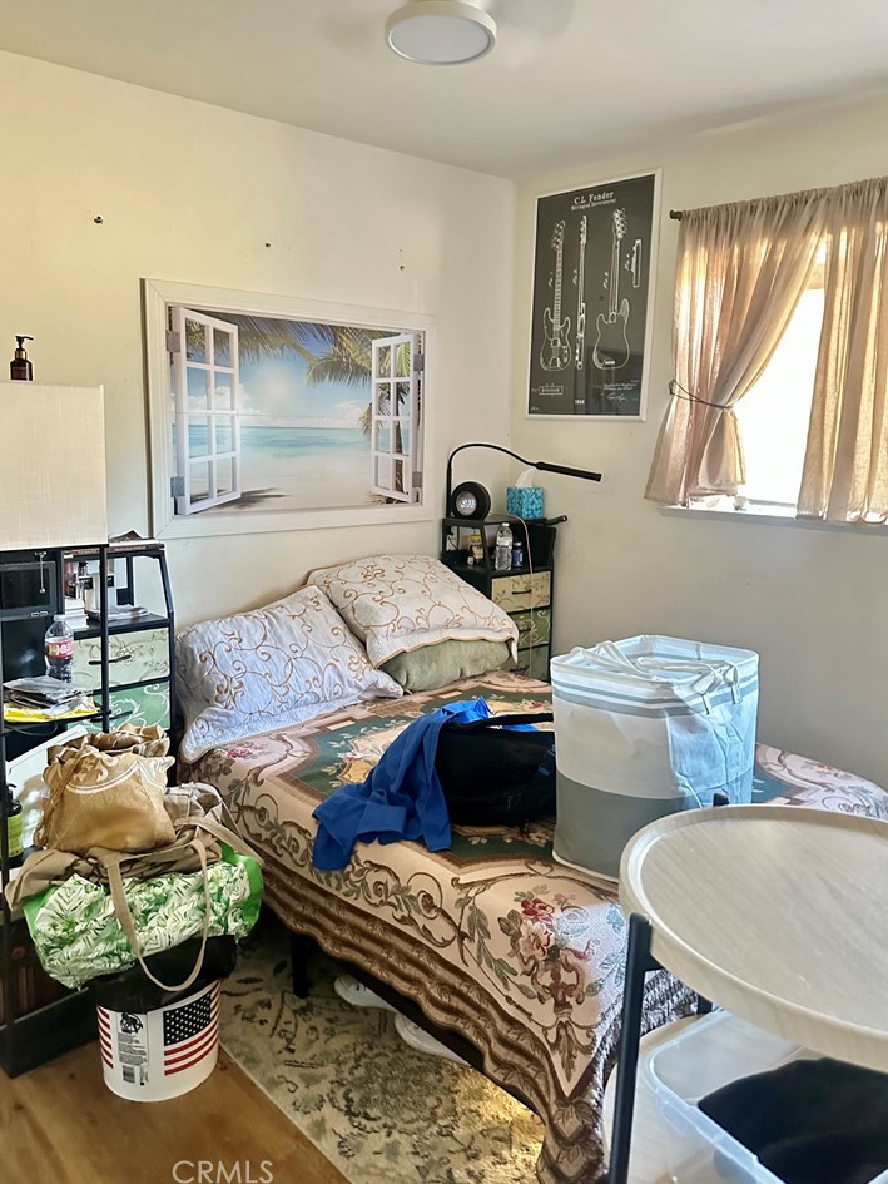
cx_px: 426
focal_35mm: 26
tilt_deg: -5.9
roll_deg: -1.9
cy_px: 549
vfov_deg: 67.2
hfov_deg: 53.1
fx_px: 889
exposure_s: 1/30
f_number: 1.78
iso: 1250
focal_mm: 6.86
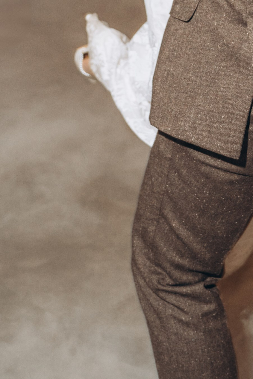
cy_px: -68
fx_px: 1022
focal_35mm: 97
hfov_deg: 13.9
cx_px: 253
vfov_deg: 19.8
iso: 800
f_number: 2.8
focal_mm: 32
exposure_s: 1/160
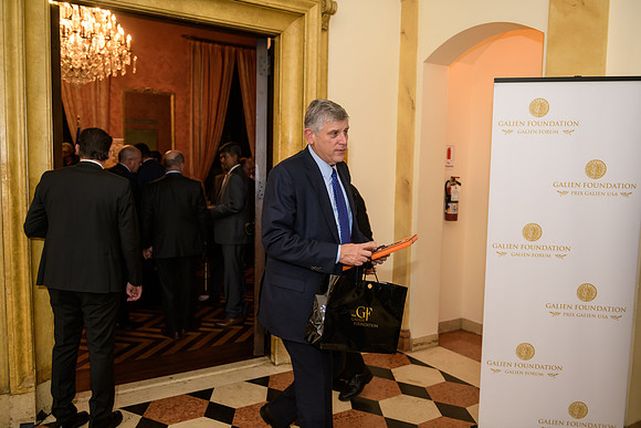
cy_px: 214
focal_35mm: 29
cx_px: 320
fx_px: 516
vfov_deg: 45.0
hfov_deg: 63.6
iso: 1000
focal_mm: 29
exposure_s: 1/100
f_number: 3.2
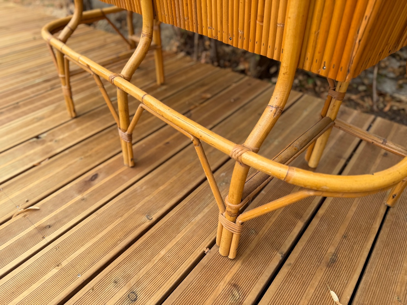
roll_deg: +0.3
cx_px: 204
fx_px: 282
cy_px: 152
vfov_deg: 56.8
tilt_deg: -38.5
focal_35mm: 24
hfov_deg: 71.6
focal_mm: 6.76
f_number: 1.78
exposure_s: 1/1046
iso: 80
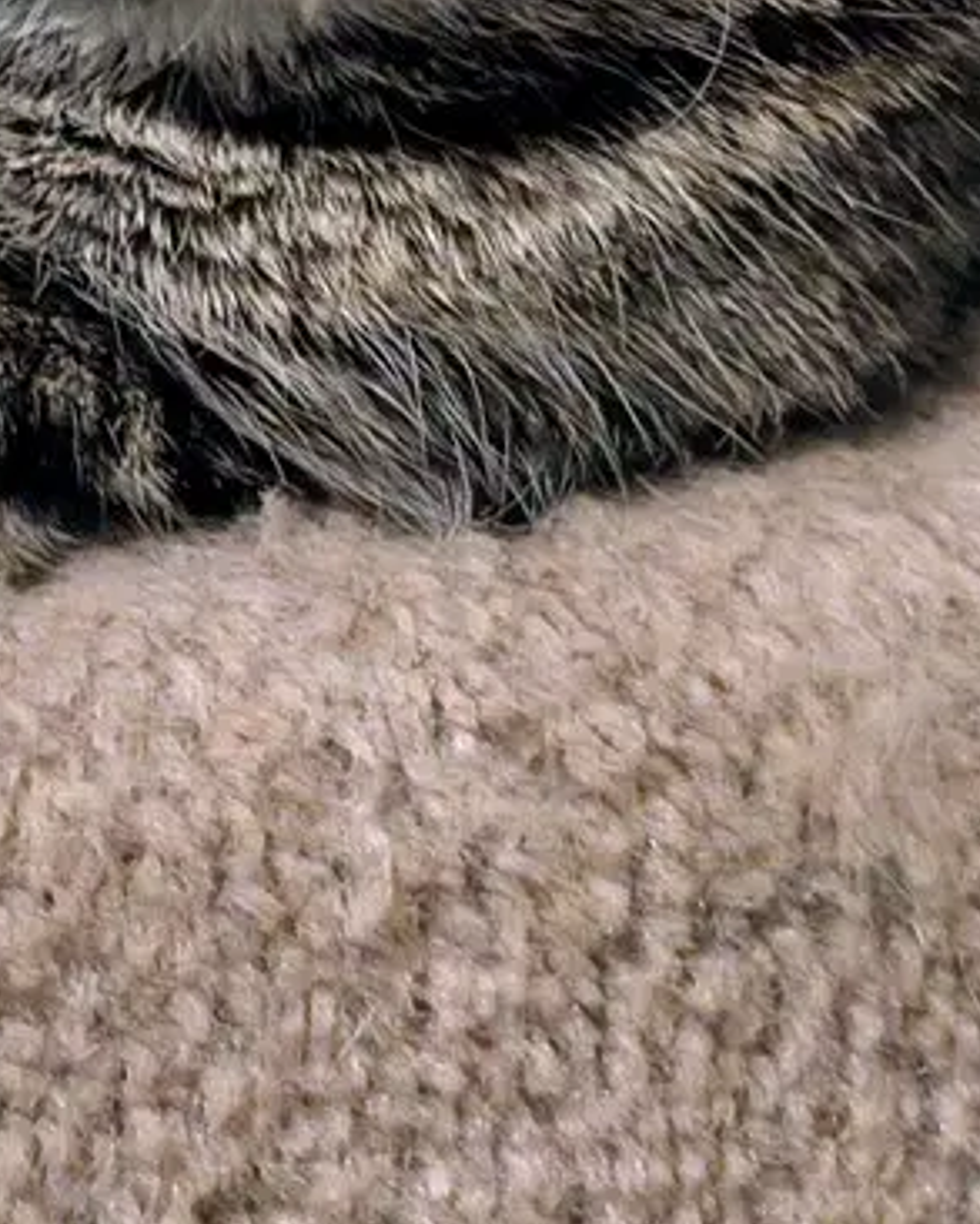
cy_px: -217
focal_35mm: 131
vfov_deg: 14.3
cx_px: 112
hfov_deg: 11.7
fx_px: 4747
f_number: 1.68
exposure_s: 1/60
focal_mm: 6.9
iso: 1694
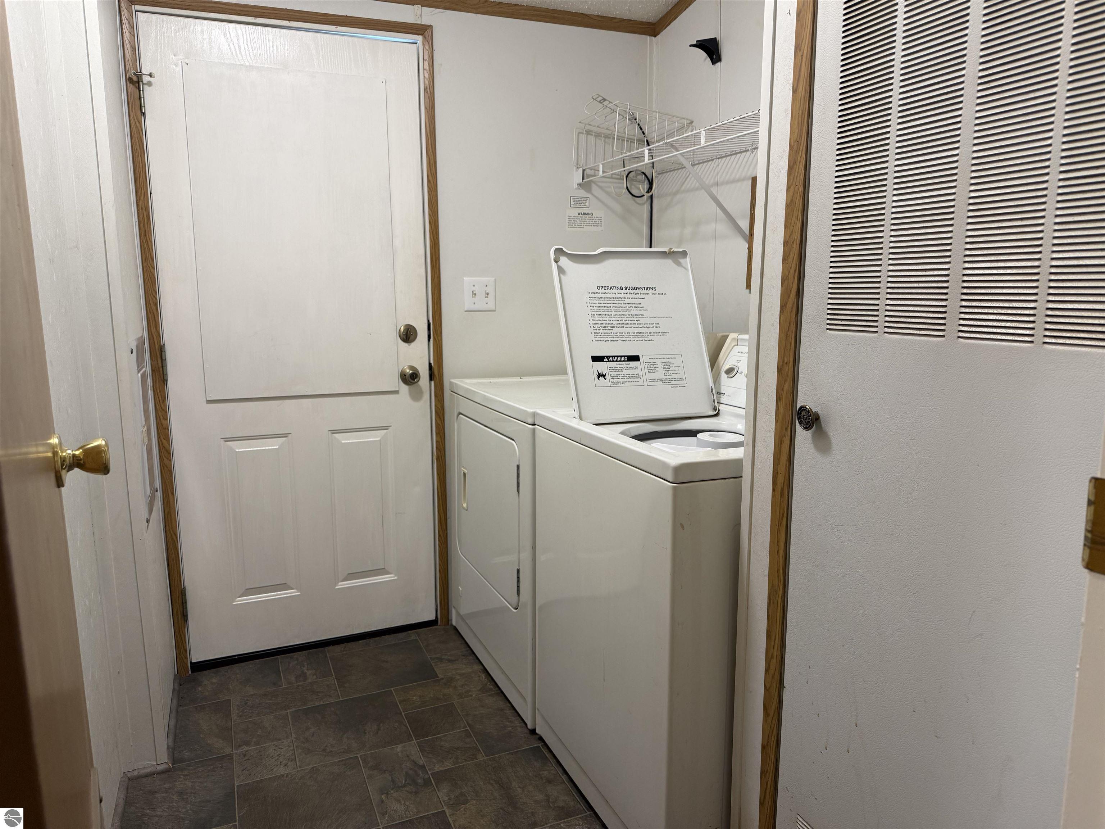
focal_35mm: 24
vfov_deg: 56.8
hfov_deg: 71.6
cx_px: 552
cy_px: 414
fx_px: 766
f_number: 1.78
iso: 160
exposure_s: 1/60
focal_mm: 6.76
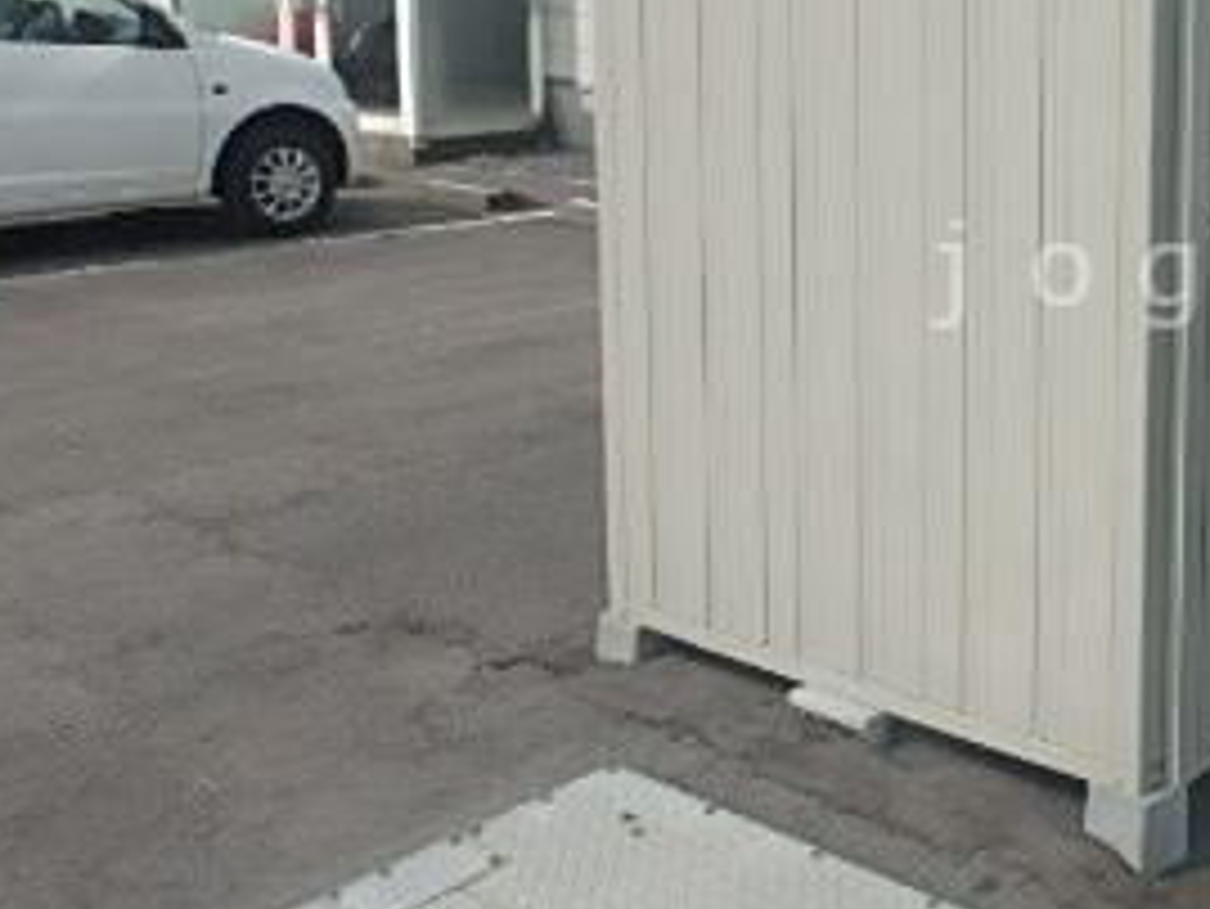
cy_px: 274
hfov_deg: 34.4
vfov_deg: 28.9
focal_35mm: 50
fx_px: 1749
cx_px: 1237
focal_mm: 3.7
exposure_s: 1/500
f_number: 6
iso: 125
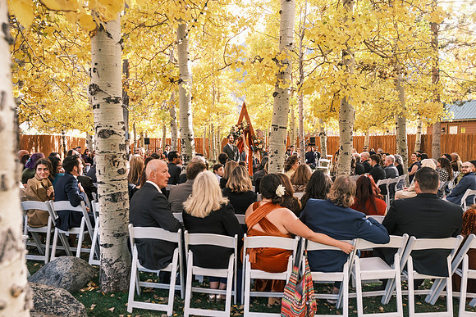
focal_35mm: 27
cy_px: 158
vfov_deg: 48.0
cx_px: 238
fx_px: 357
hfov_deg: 67.4
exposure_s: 1/125
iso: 160
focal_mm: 18
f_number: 4
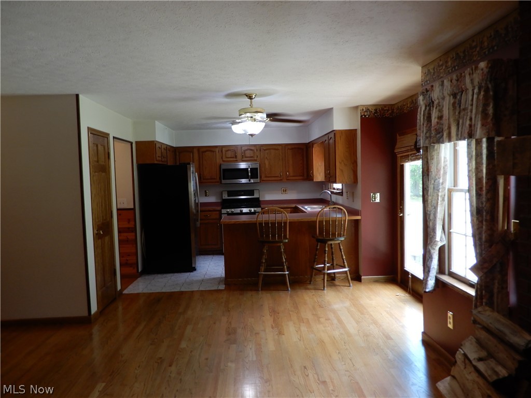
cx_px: 266
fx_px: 460
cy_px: 199
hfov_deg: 60.0
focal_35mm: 30
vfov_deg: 46.8
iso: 180
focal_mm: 5.4
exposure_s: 1/30
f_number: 3.5
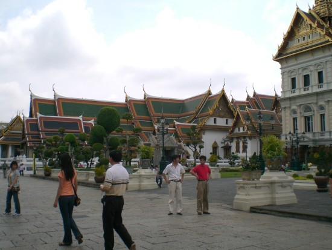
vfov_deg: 37.7
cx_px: 166
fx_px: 365
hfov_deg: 49.0
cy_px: 125
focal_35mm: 38
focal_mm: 6.3
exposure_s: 1/500
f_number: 4.4
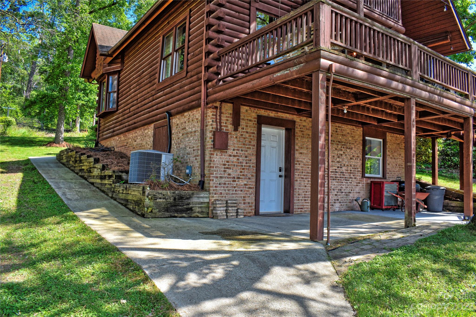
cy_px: 158
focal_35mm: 27
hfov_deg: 67.4
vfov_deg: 47.9
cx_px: 238
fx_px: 357
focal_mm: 18
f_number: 6.3
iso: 100
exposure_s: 1/160
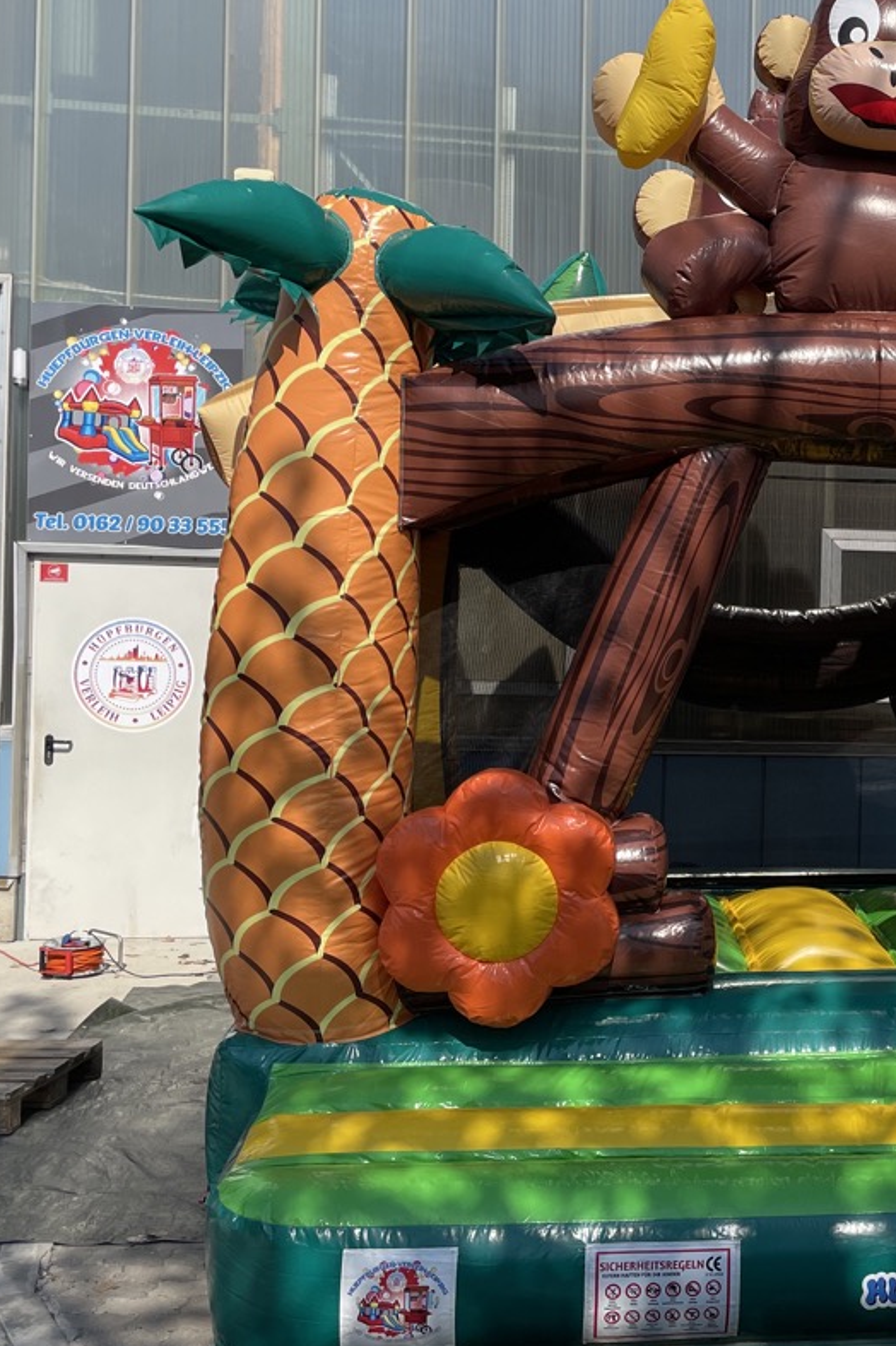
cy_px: 670
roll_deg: -0.6
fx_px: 1644
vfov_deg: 44.5
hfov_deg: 28.9
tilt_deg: +0.9
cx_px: 853
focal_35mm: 44
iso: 32
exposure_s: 1/4292
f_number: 1.6
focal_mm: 4.2
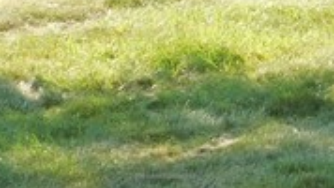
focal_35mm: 282
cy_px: -487
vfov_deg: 4.1
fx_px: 2497
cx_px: 503
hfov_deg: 7.5
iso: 125
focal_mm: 8
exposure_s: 1/200
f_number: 3.7
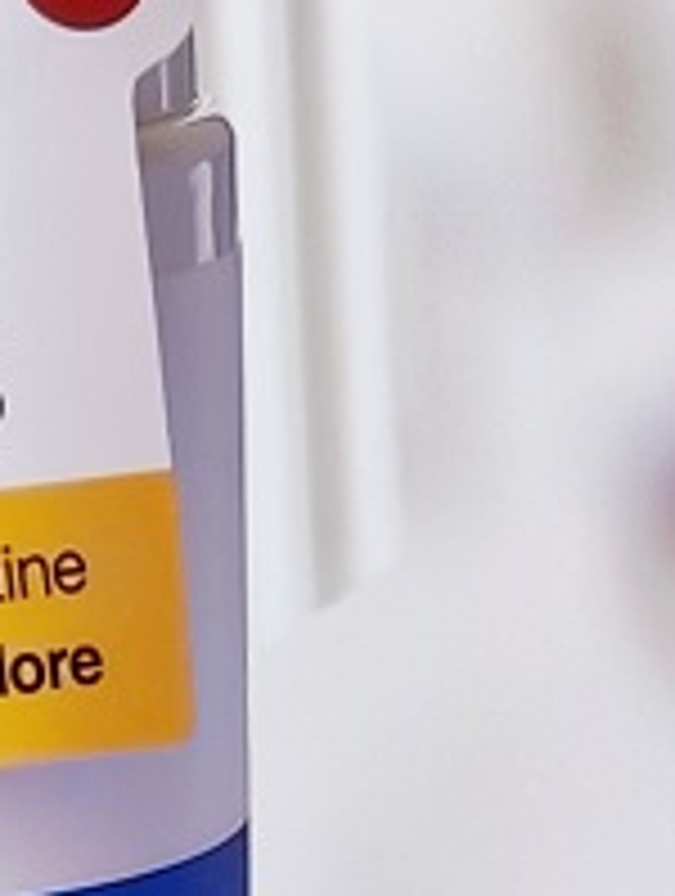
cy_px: -18
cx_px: -522
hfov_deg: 6.0
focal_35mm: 246
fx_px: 6375
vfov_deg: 8.0
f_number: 1.65
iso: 100
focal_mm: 6.19
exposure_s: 1/100
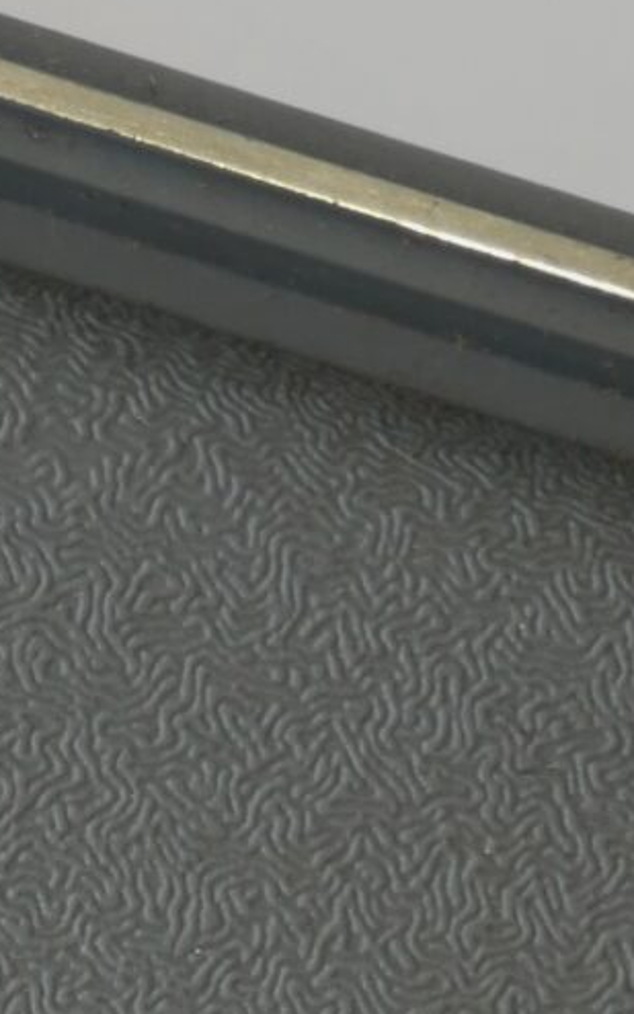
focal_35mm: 549
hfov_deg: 2.4
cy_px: 2174
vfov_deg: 3.8
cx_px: -866
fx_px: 15169
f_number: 5.6
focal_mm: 50
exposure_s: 1/125
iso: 250
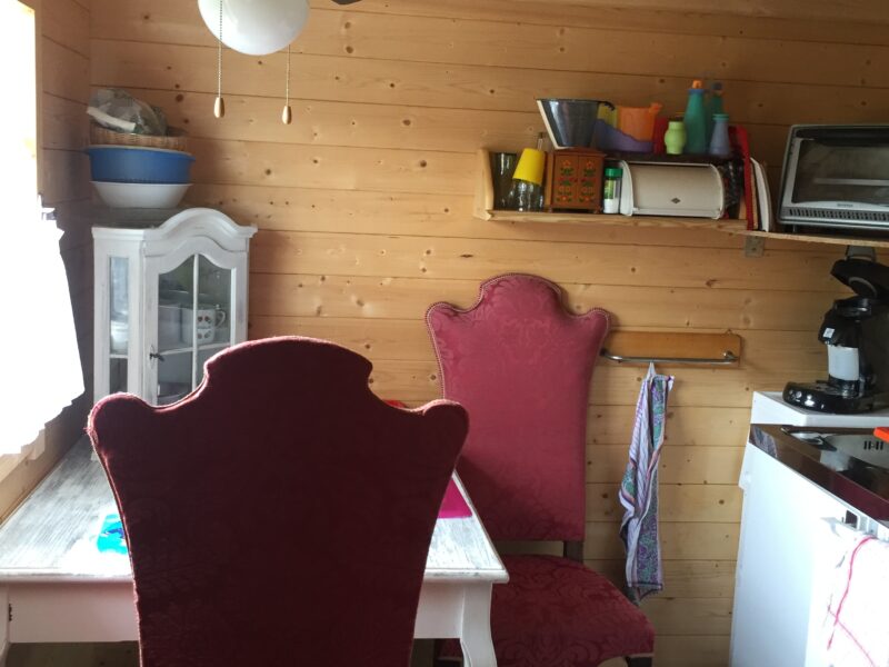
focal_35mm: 29
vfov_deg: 48.2
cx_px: 444
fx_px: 745
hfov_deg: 61.7
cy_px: 334
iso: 64
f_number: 2.2
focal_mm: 4.15
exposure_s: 1/33
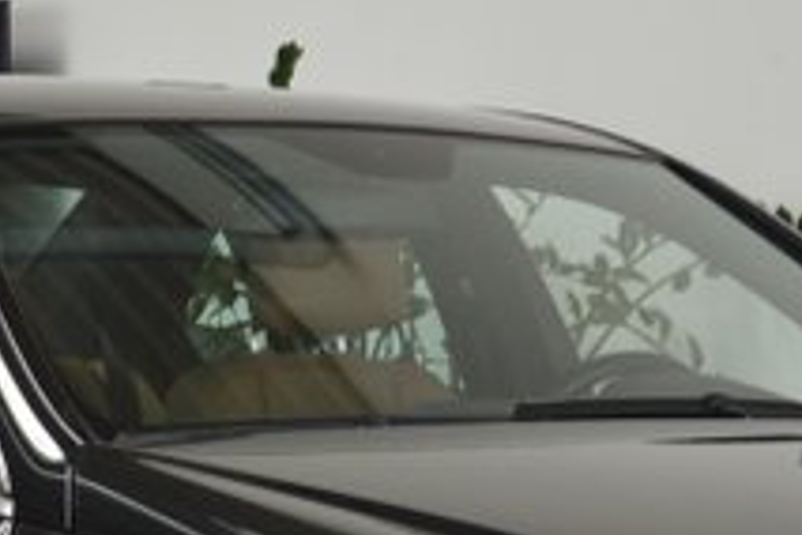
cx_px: 474
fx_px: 4386
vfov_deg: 6.9
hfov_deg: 10.4
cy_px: 723
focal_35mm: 197
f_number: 5.6
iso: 400
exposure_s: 1/125
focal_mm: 35
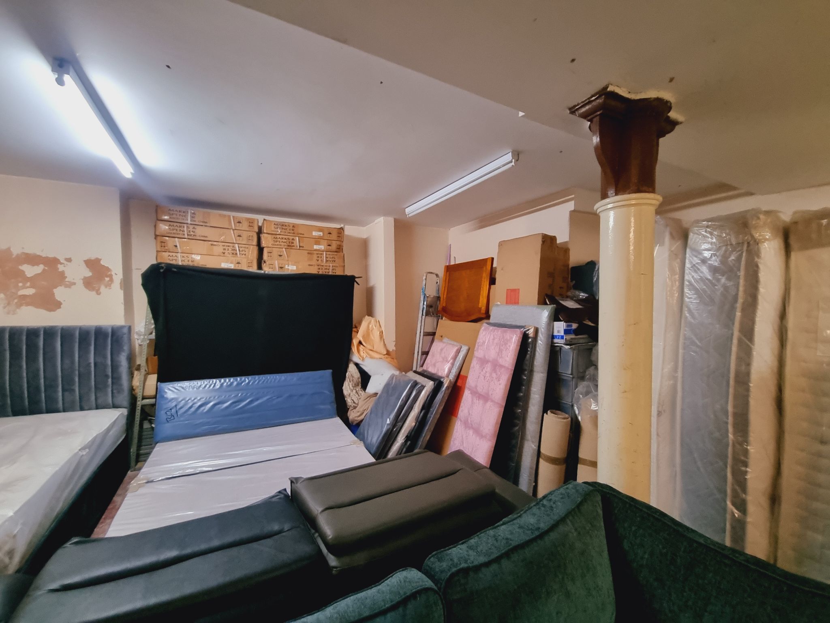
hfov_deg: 106.2
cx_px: 415
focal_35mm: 13
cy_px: 312
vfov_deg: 89.9
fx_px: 312
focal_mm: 2.2
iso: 640
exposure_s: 1/33
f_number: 2.2
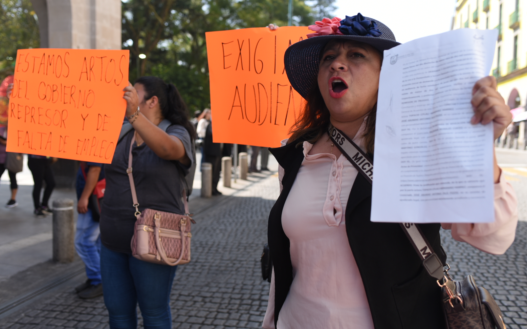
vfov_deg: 35.3
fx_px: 517
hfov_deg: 54.0
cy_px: 158
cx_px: 264
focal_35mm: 36
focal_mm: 35
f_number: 3.5
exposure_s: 1/320
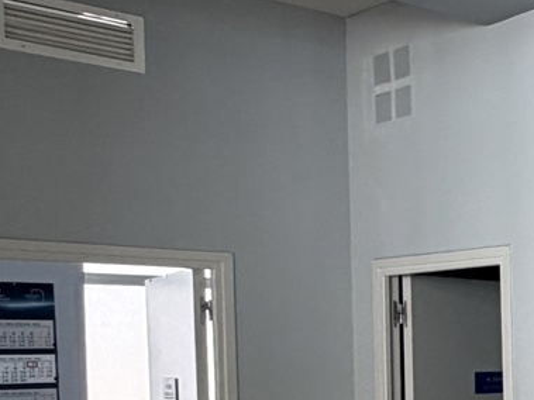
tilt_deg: -1.4
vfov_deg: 20.2
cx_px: 1081
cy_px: 380
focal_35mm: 71
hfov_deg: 18.1
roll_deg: +0.3
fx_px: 1095
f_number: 2.2
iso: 80
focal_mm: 2.22
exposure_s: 1/121
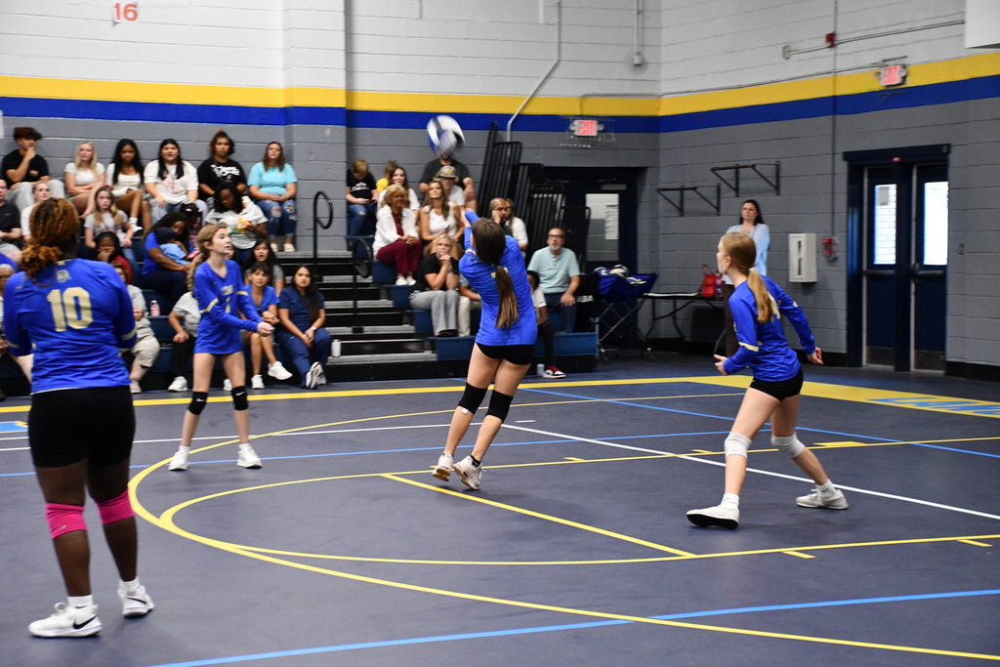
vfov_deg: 18.2
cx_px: 500
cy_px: 334
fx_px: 2083
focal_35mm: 75
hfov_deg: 27.0
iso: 2500
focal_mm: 50
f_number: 4.8
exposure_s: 1/125
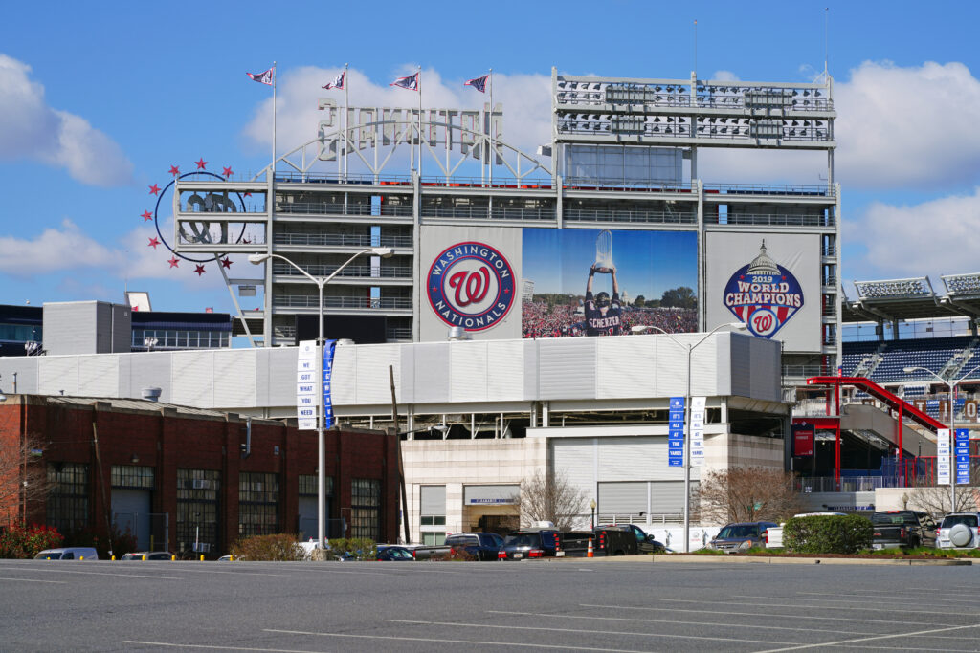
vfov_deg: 13.0
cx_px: 490
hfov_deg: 19.5
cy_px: 326
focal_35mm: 105
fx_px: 2859
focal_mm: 105
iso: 100
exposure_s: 1/320
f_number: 10
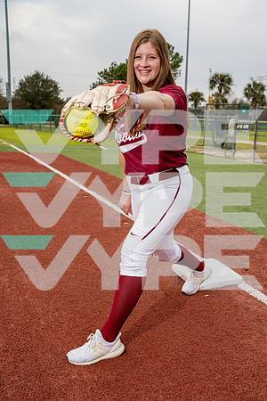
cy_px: 200
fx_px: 389
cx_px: 134
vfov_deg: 54.4
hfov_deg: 37.9
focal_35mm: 35
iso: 80
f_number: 5.6
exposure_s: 1/250
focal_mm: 35
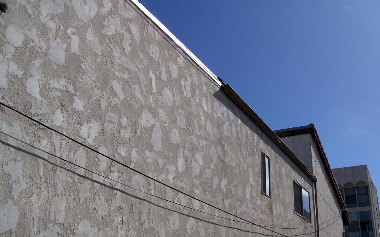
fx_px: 394
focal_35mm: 38
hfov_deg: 51.5
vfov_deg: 33.6
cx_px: 191
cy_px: 118
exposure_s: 1/640
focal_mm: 6.2
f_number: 6.2
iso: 80
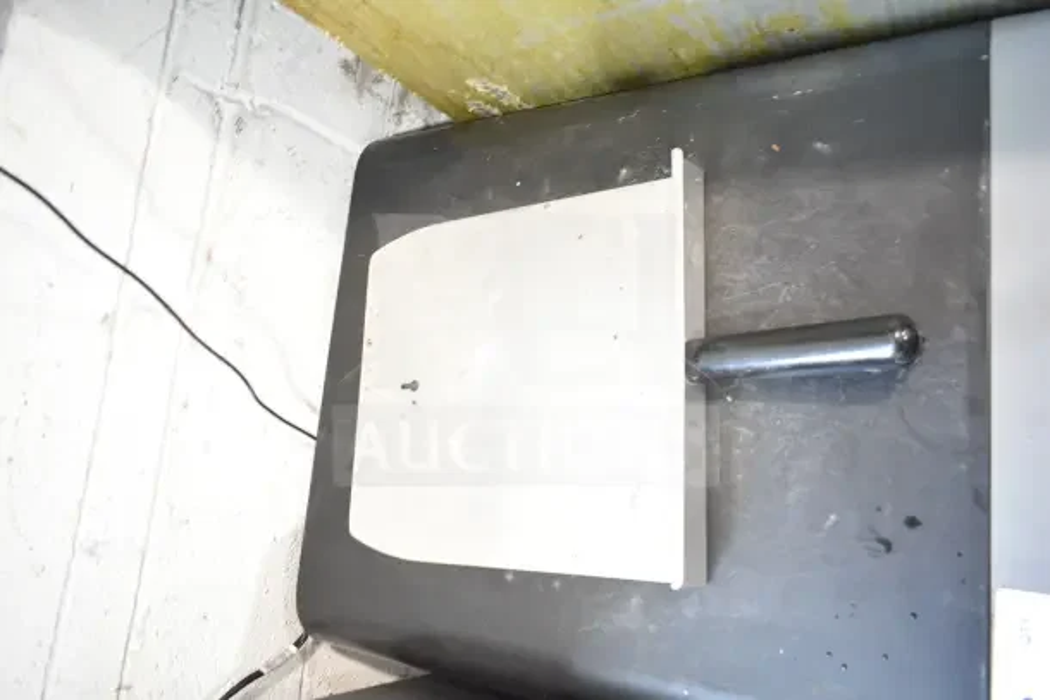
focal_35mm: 27
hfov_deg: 67.4
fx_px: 788
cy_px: 350
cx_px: 525
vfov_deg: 48.0
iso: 900
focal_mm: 18
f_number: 3.5
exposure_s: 1/30
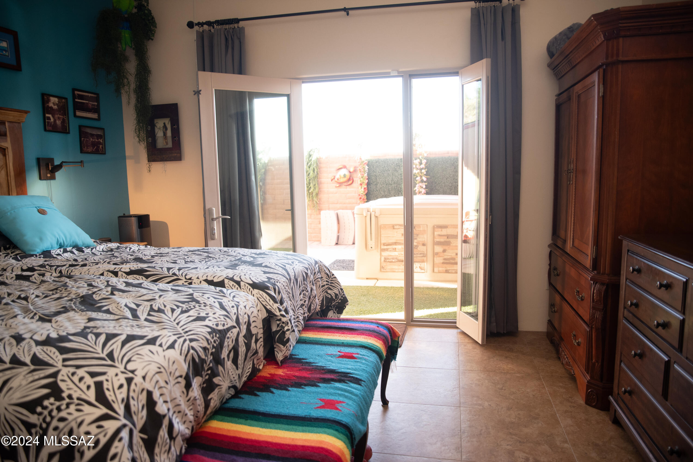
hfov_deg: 73.7
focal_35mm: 24
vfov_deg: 53.2
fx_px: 462
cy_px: 231
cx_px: 346
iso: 1000
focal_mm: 24
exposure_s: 1/200
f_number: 2.8
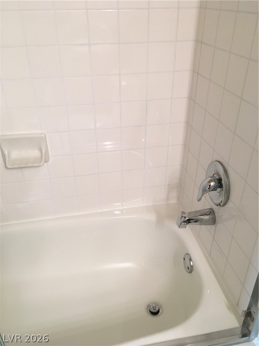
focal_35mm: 29
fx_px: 289
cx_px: 130
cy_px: 173
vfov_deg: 61.7
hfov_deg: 48.2
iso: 40
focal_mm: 4.15
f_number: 2.2
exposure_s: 1/30
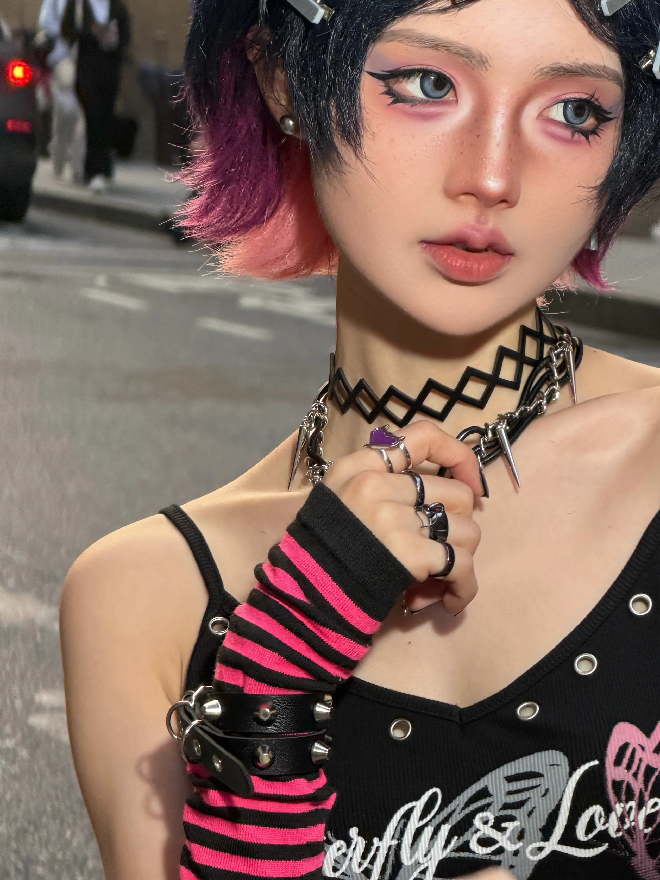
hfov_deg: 8.8
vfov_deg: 11.7
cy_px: 432
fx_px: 4296
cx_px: 496
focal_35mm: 169
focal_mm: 16.89
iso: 200
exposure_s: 1/121
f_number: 2.8
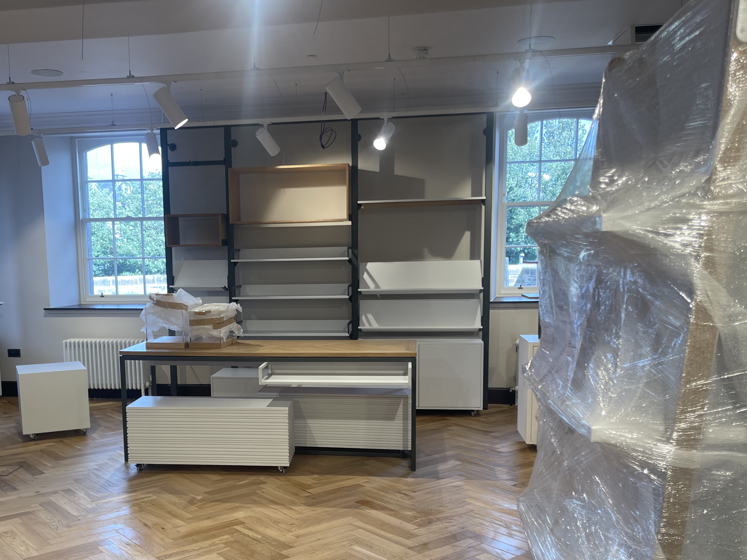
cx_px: 255
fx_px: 755
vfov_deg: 40.2
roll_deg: +2.0
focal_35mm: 35
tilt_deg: -8.8
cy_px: 373
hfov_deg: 51.7
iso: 32
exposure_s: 1/159
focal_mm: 5.1
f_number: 1.6
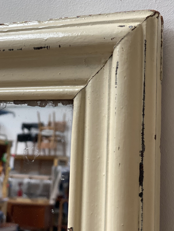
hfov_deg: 22.9
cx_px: 90
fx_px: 429
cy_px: 98
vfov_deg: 30.2
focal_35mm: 64
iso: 250
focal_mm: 6
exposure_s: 1/115
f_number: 2
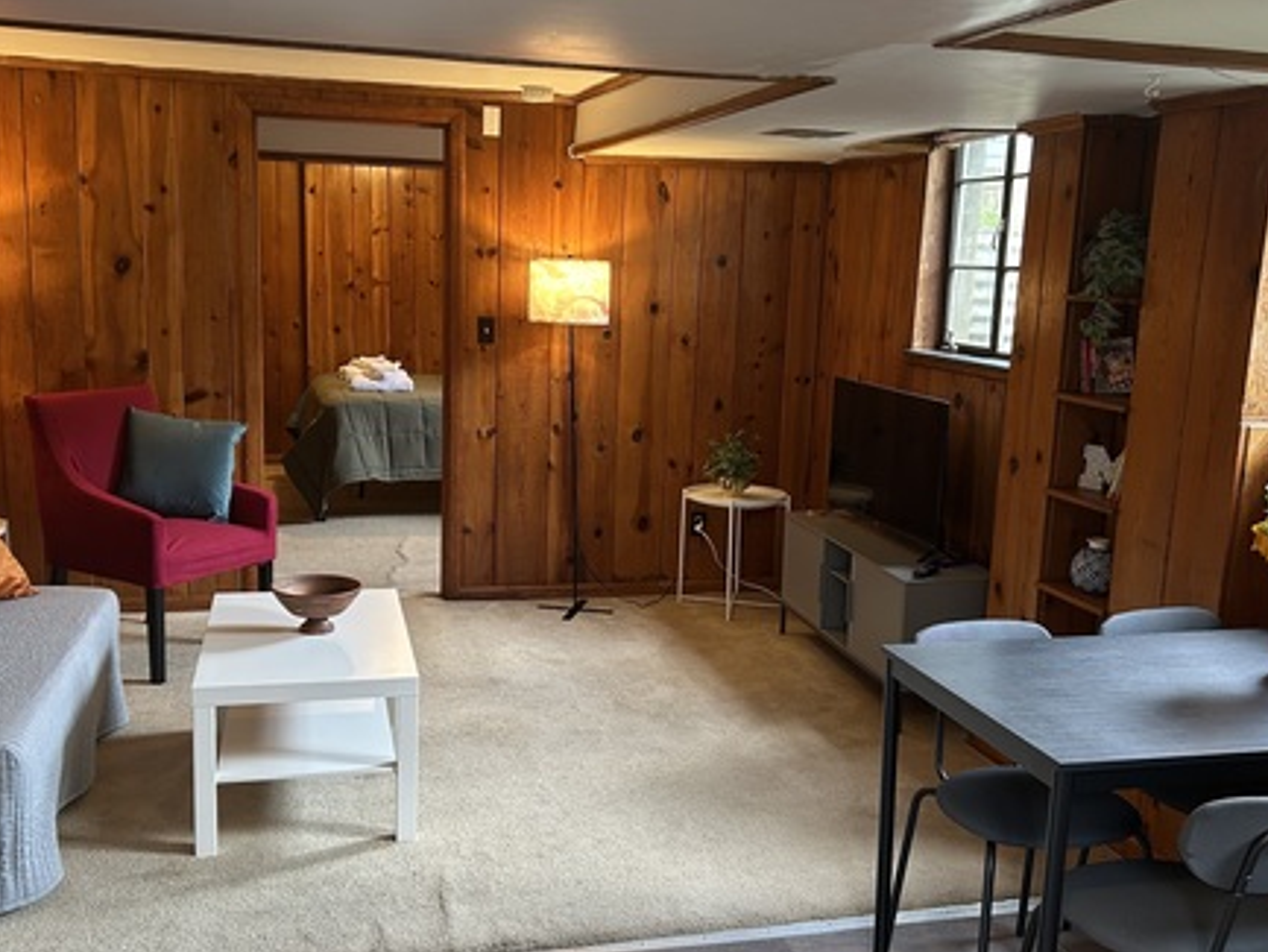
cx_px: 638
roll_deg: -2.3
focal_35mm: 36
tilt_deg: -10.4
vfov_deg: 39.7
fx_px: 1319
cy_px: 492
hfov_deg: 51.3
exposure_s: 1/60
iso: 125
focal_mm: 5.7
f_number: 1.5
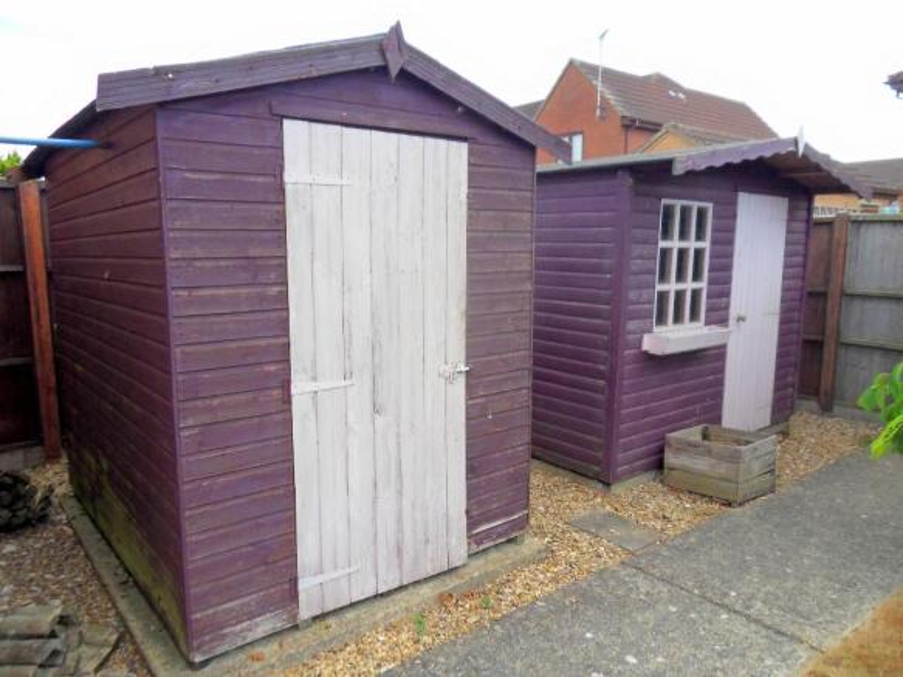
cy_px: 338
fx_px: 626
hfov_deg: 71.6
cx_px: 452
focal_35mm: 24
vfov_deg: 56.8
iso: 80
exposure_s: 1/90
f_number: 7.5
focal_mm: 4.2
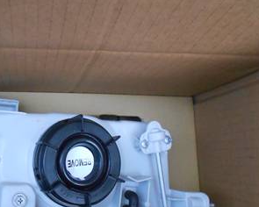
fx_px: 330
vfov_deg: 34.6
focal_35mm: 43
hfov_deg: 41.5
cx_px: 61
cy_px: 135
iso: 640
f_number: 3.2
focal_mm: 4.6
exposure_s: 1/125
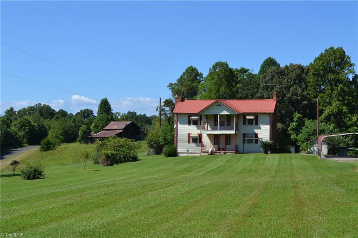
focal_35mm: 54
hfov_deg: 36.9
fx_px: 537
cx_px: 179
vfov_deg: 25.0
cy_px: 119
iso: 100
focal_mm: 36
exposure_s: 1/250
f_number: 8
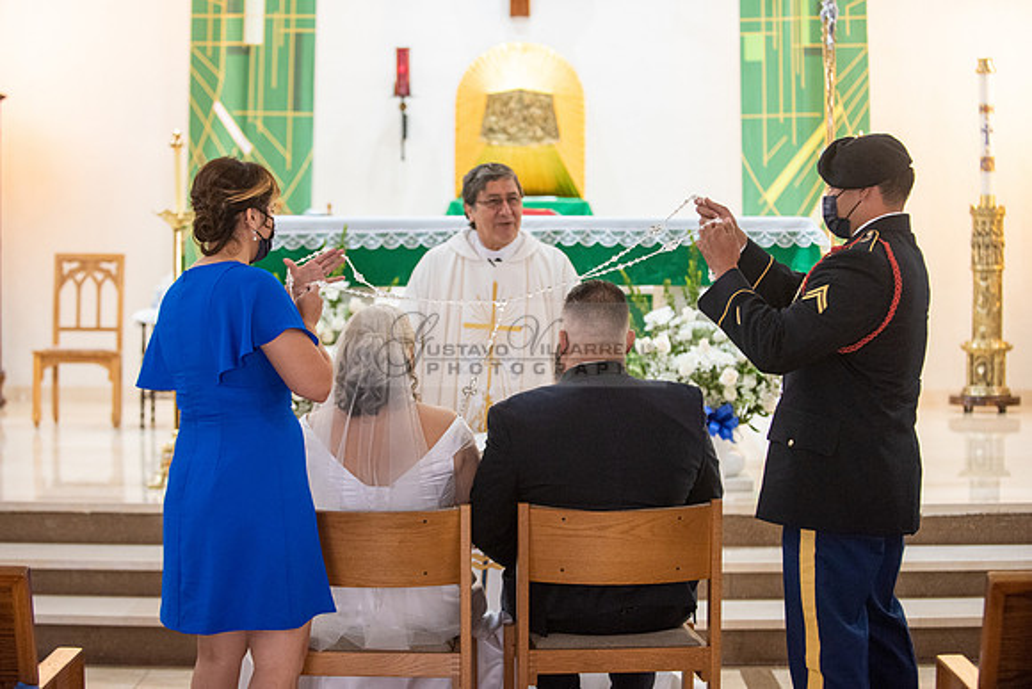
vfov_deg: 18.5
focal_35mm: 74
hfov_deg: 27.5
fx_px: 2111
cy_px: 344
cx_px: 505
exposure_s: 1/160
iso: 2000
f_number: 2.8
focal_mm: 70
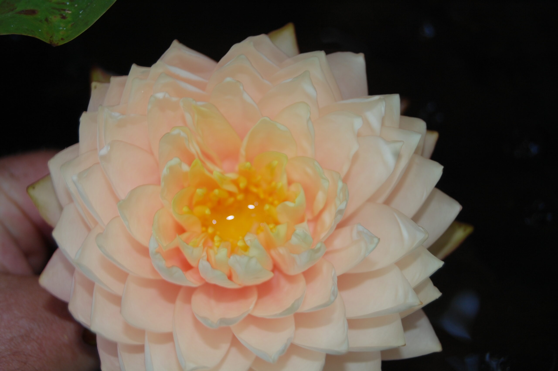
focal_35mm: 72
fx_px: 1115
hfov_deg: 28.1
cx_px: 279
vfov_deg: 18.9
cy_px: 186
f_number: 5.6
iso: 250
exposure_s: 1/100
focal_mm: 48
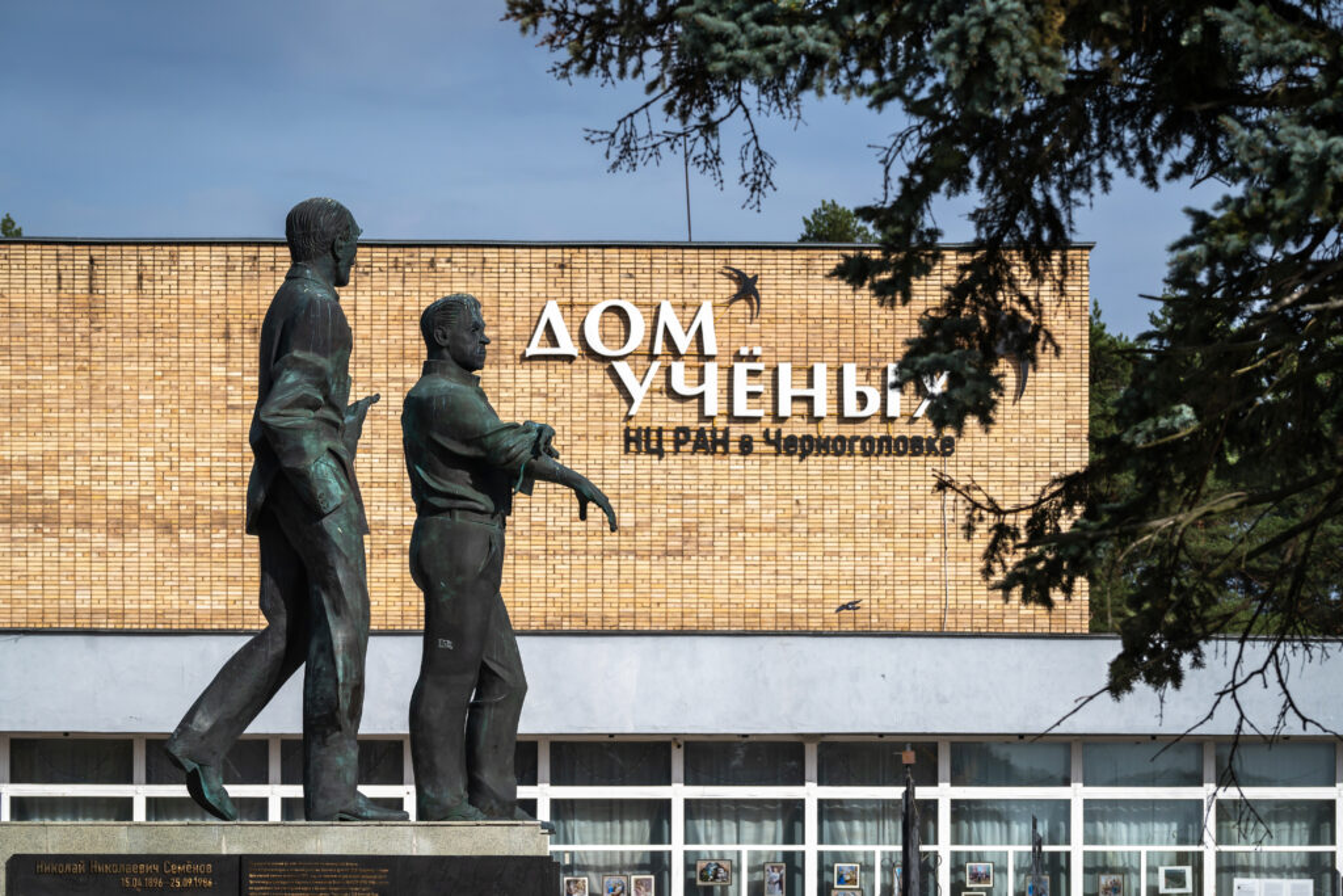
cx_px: 672
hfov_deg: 14.0
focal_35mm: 147
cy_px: 448
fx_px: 5484
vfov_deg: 9.3
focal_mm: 147
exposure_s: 1/1600
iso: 200
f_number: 8
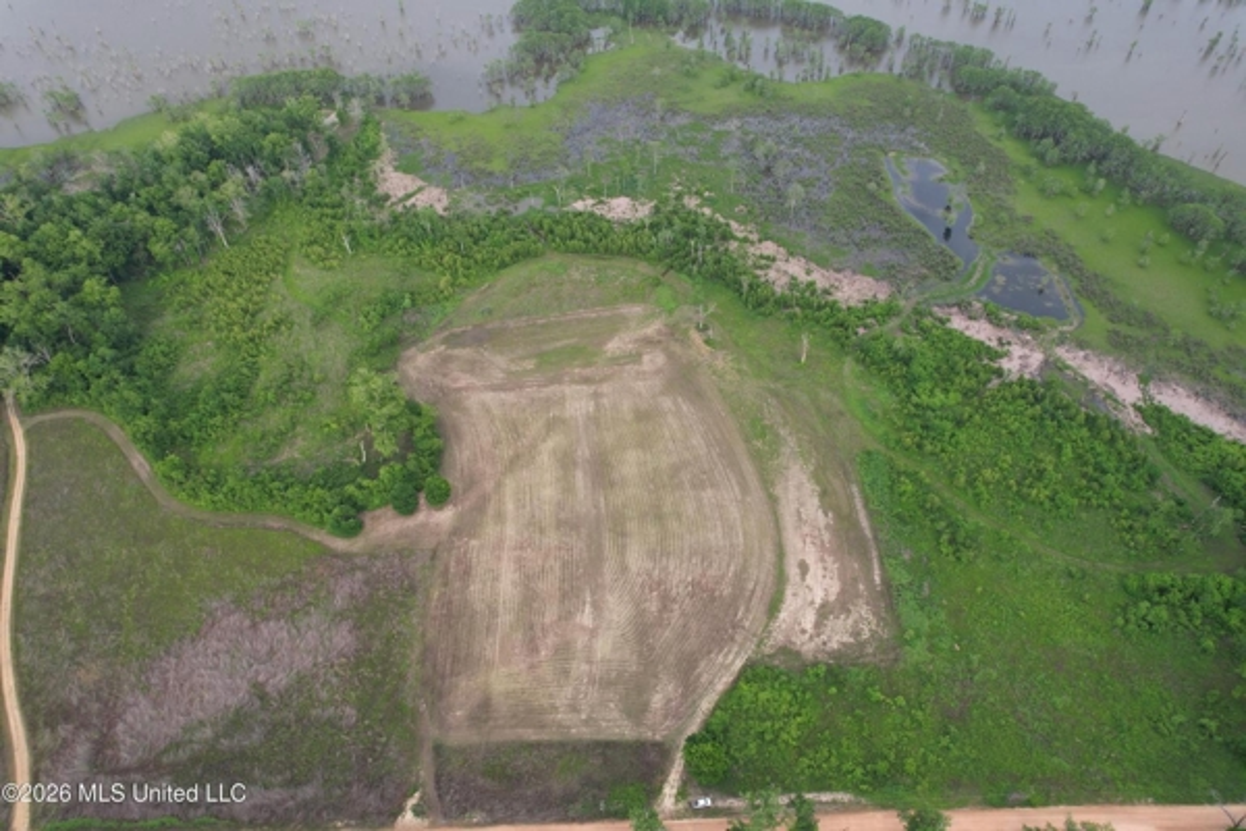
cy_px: 416
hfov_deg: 78.6
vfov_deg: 57.2
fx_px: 761
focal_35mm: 22
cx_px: 623
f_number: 2.8
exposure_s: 1/320
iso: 110
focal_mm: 8.38
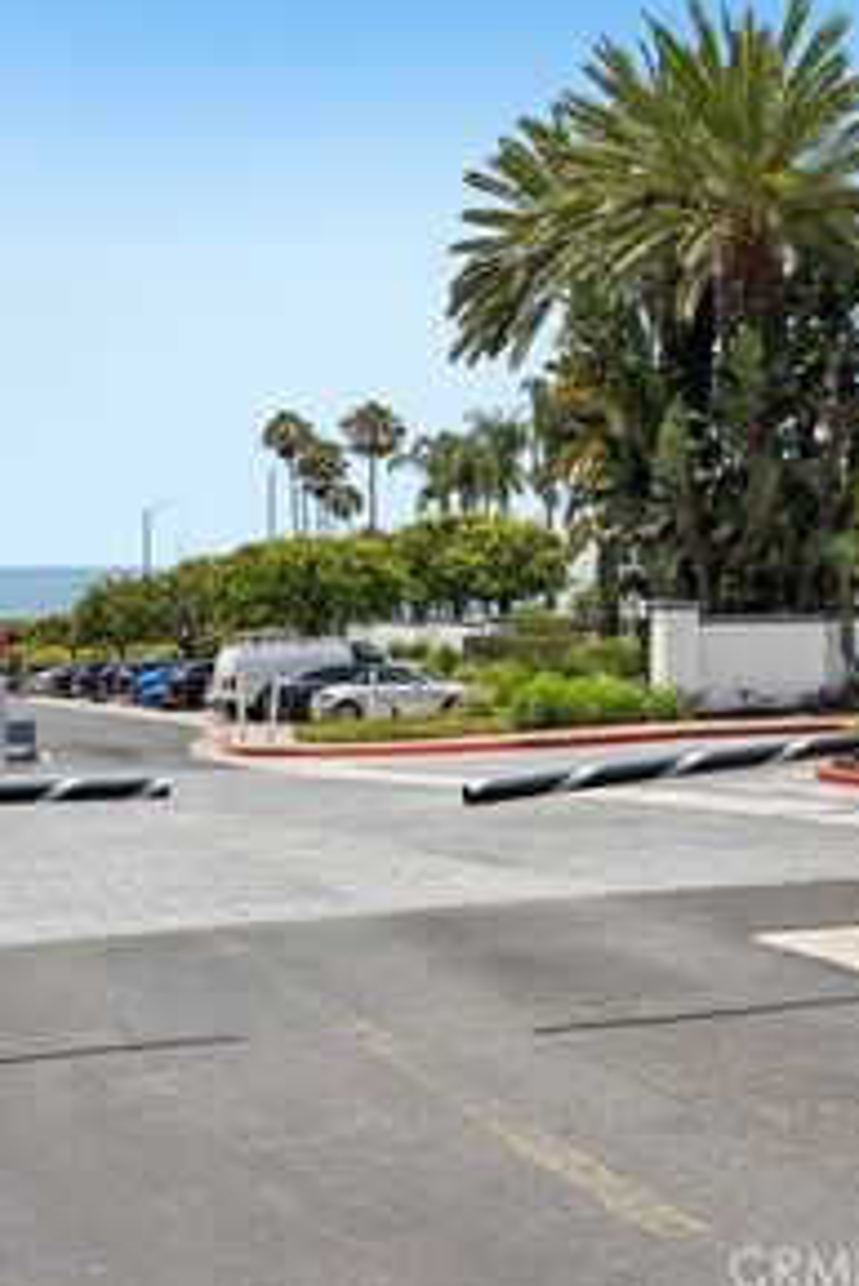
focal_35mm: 57
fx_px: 2038
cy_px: 558
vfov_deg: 35.0
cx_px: 579
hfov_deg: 23.7
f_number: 8
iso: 125
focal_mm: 33
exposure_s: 1/640
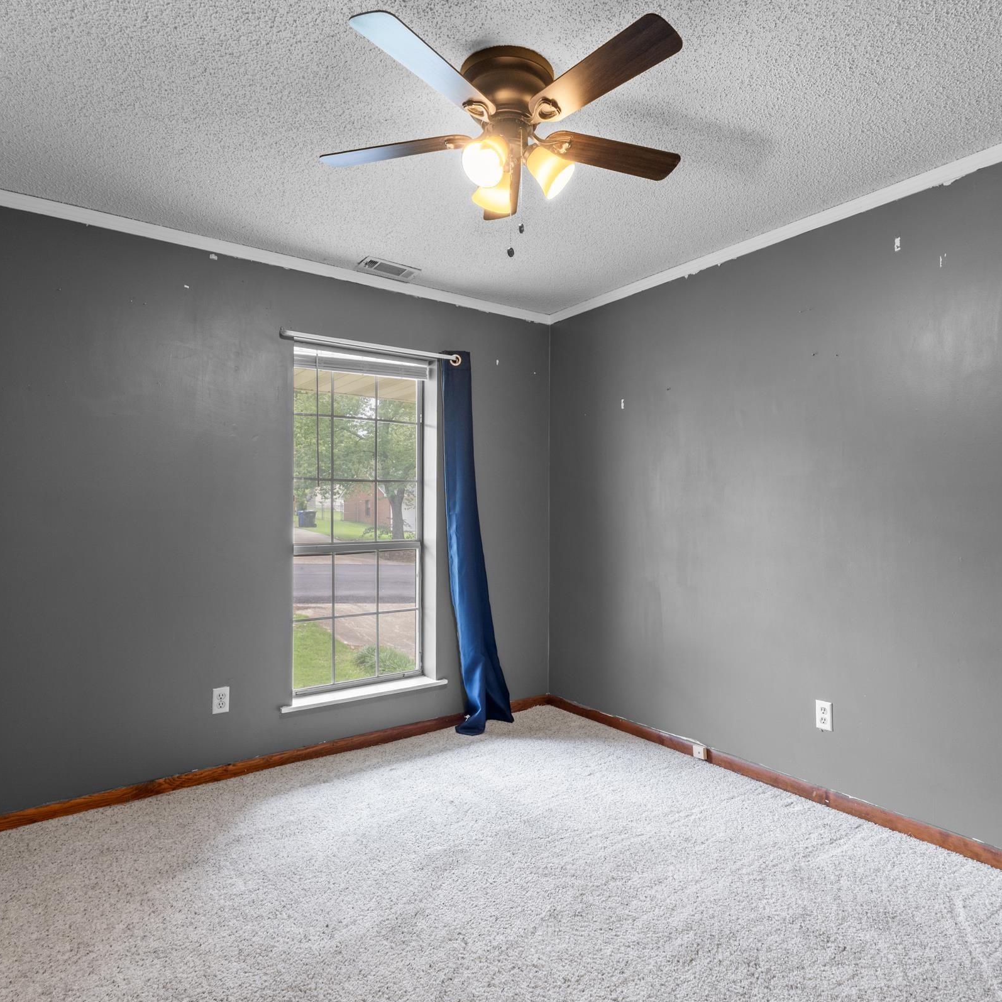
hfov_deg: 74.7
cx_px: 546
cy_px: 503
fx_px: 655
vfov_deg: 74.8
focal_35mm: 20
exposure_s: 1.3
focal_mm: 10
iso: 160
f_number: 9
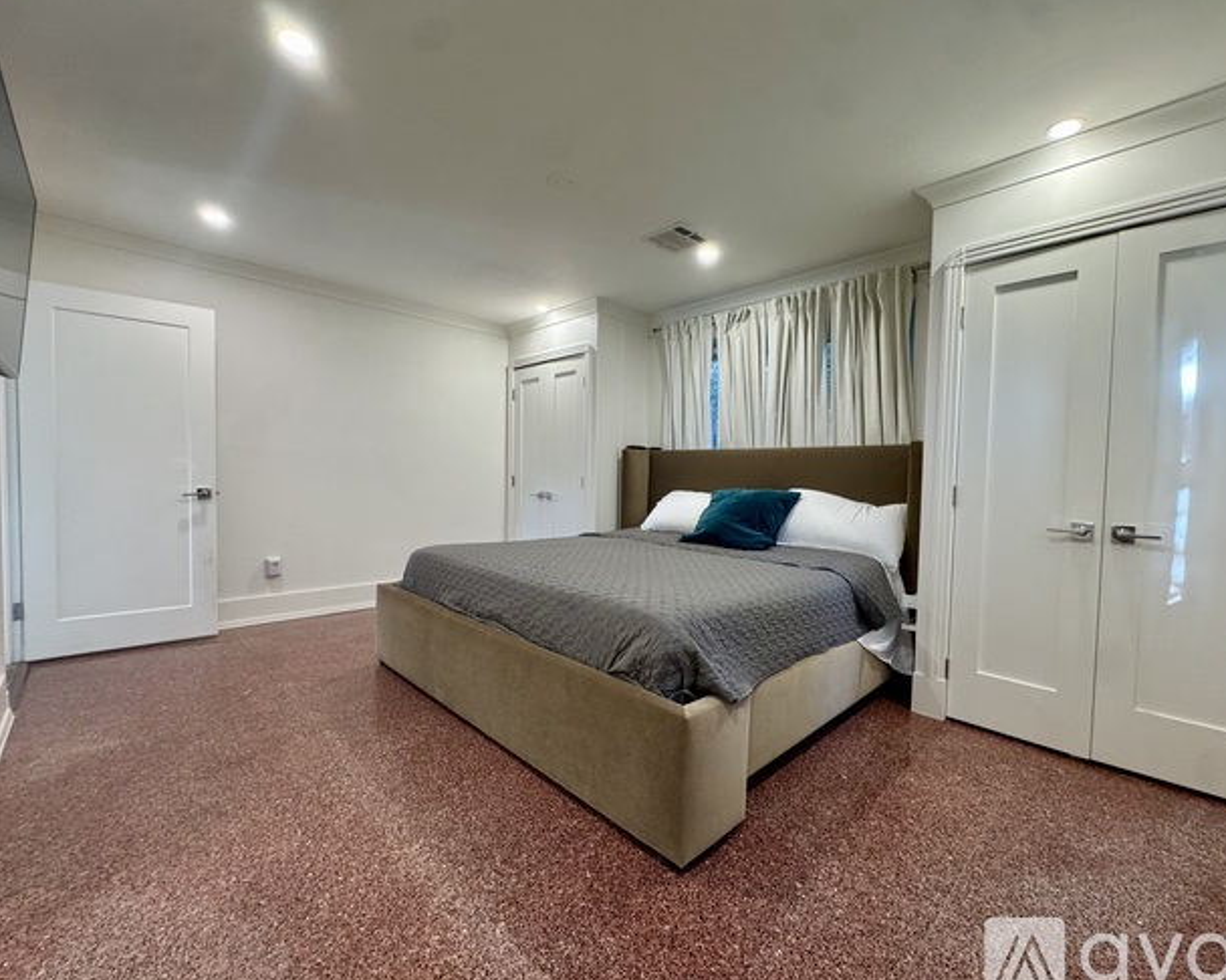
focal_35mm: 15
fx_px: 544
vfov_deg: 84.0
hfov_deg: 96.8
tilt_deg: -1.6
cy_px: 494
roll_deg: -0.5
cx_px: 638
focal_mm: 2.22
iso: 200
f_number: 2.2
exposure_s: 1/60
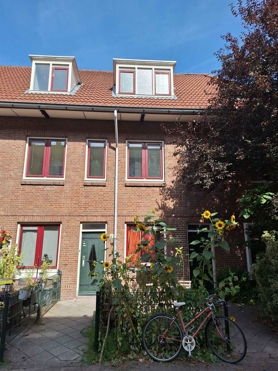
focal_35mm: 23
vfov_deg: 73.9
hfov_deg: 58.9
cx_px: 139
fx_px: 246
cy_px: 186
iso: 40
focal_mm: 5.54
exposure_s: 1/2646
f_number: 1.8
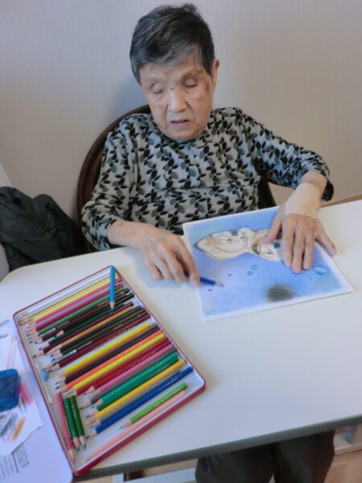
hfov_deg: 53.1
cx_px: 181
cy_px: 242
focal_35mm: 26
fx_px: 363
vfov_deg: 67.3
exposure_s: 1/60
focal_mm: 4.7
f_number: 2.8
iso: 125
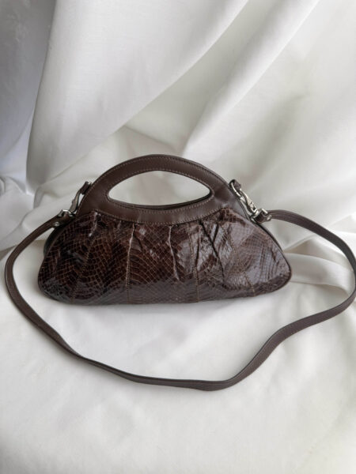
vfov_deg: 71.6
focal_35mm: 24
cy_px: 237
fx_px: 329
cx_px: 178
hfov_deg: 56.8
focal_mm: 6.76
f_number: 1.8
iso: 64
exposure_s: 1/120
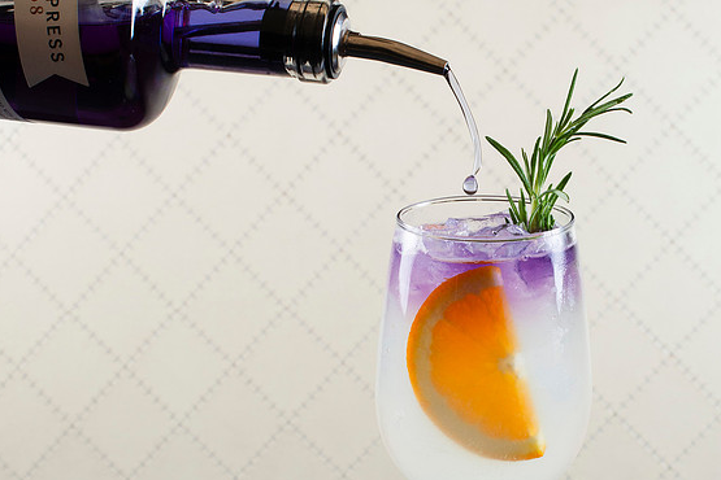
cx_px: 263
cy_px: 185
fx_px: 1542
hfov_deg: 26.2
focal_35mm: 77
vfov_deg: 17.7
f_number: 9
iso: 200
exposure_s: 1/200
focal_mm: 50
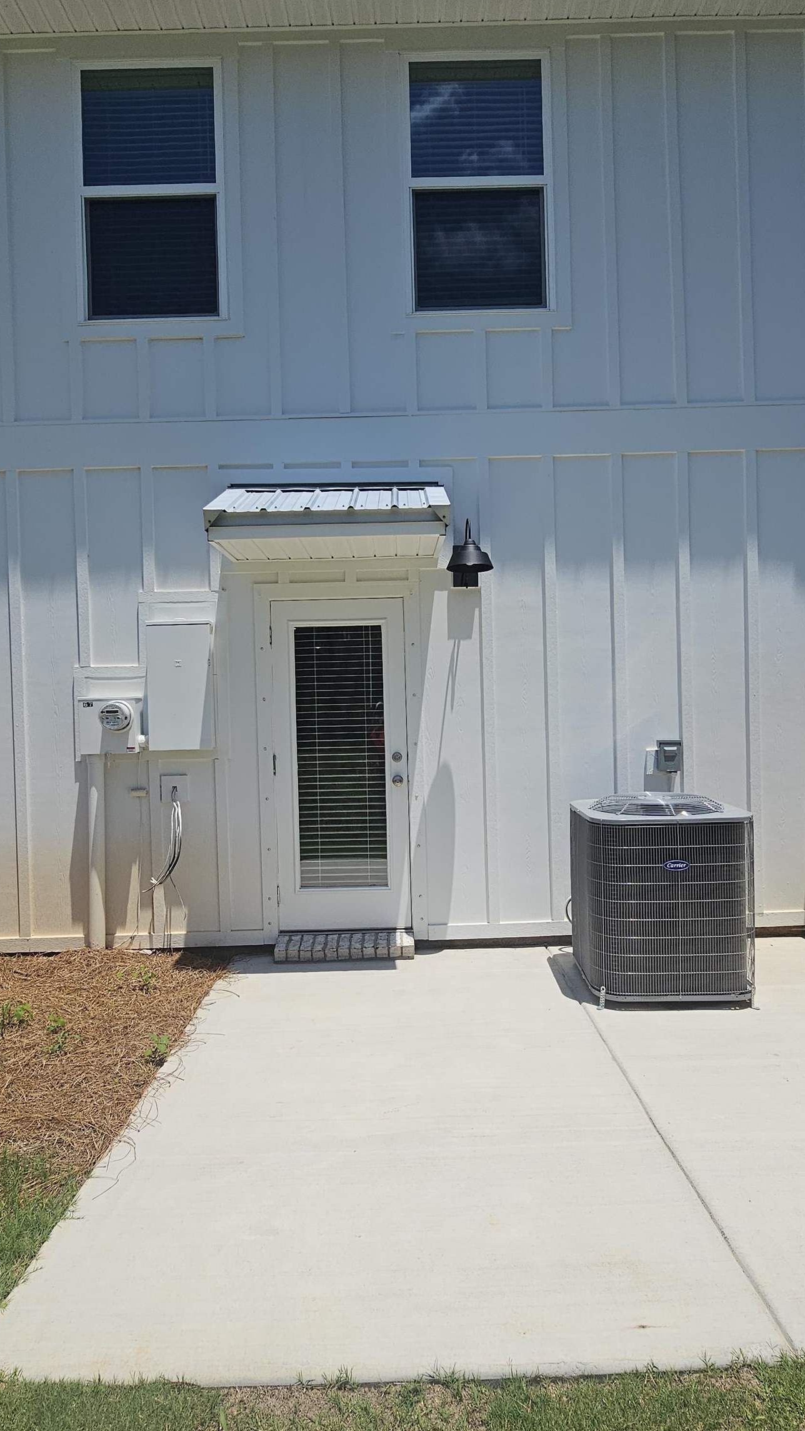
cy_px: 713
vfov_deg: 89.6
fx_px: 721
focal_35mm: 19
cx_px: 401
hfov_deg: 58.3
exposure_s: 1/4337
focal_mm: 2.2
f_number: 2.2
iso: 50
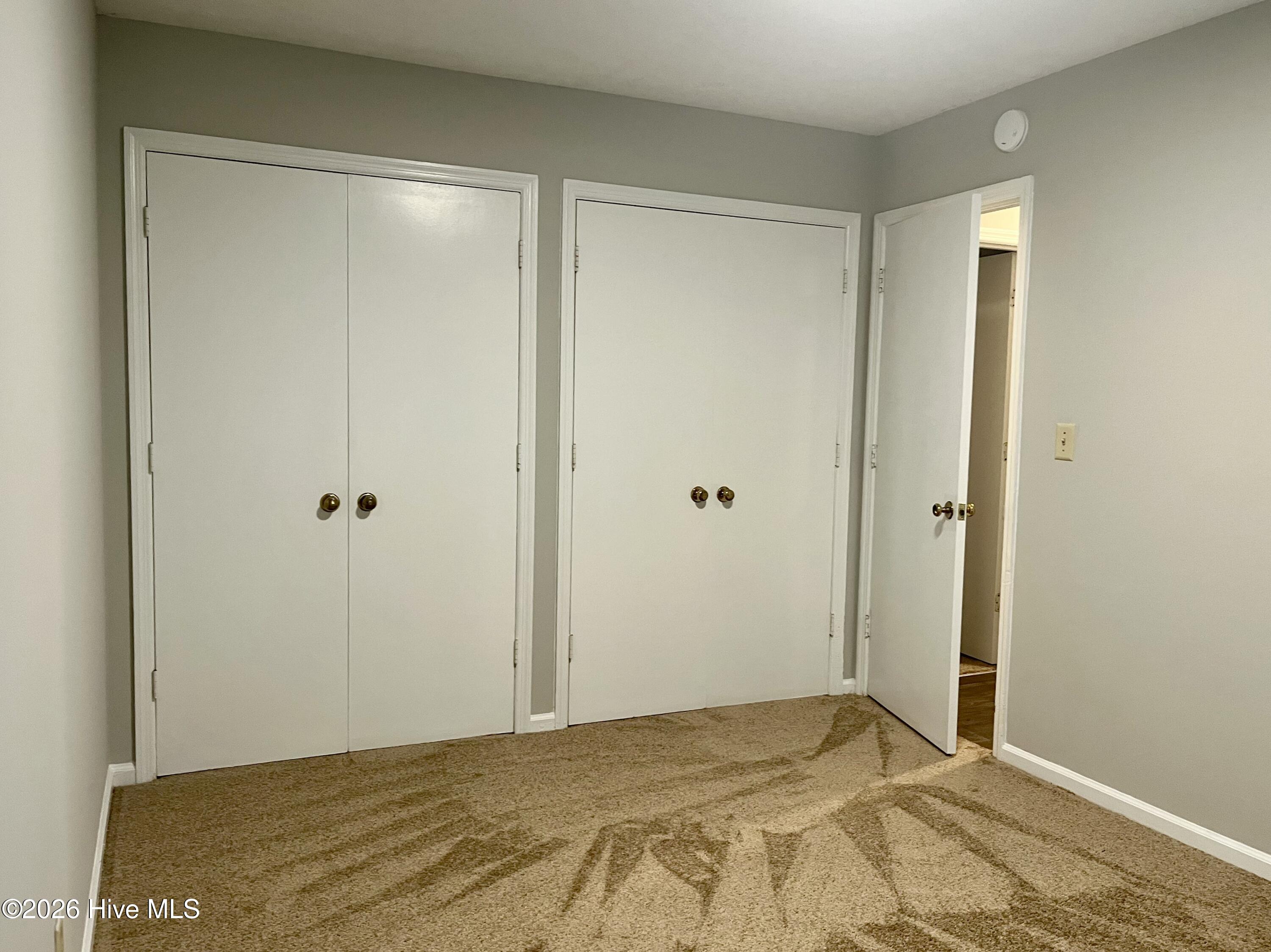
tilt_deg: -5.5
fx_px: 954
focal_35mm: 26
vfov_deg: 53.1
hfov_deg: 67.3
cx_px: 636
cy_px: 476
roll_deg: -2.6
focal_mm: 5.1
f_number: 1.6
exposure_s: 1/60
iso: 200
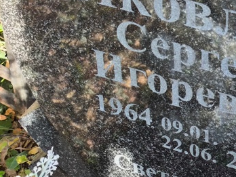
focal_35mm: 115
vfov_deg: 12.9
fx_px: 784
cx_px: 228
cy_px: 90
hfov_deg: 16.8
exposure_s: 1/193
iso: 50
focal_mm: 4.71
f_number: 1.7
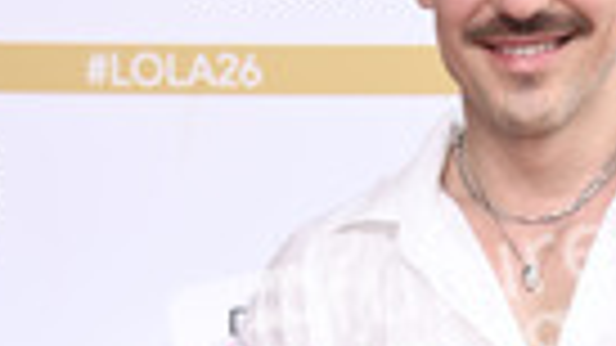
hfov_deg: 7.0
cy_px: 557
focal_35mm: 306
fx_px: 4997
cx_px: 531
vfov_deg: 3.9
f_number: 5.6
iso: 640
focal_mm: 100
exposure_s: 1/250
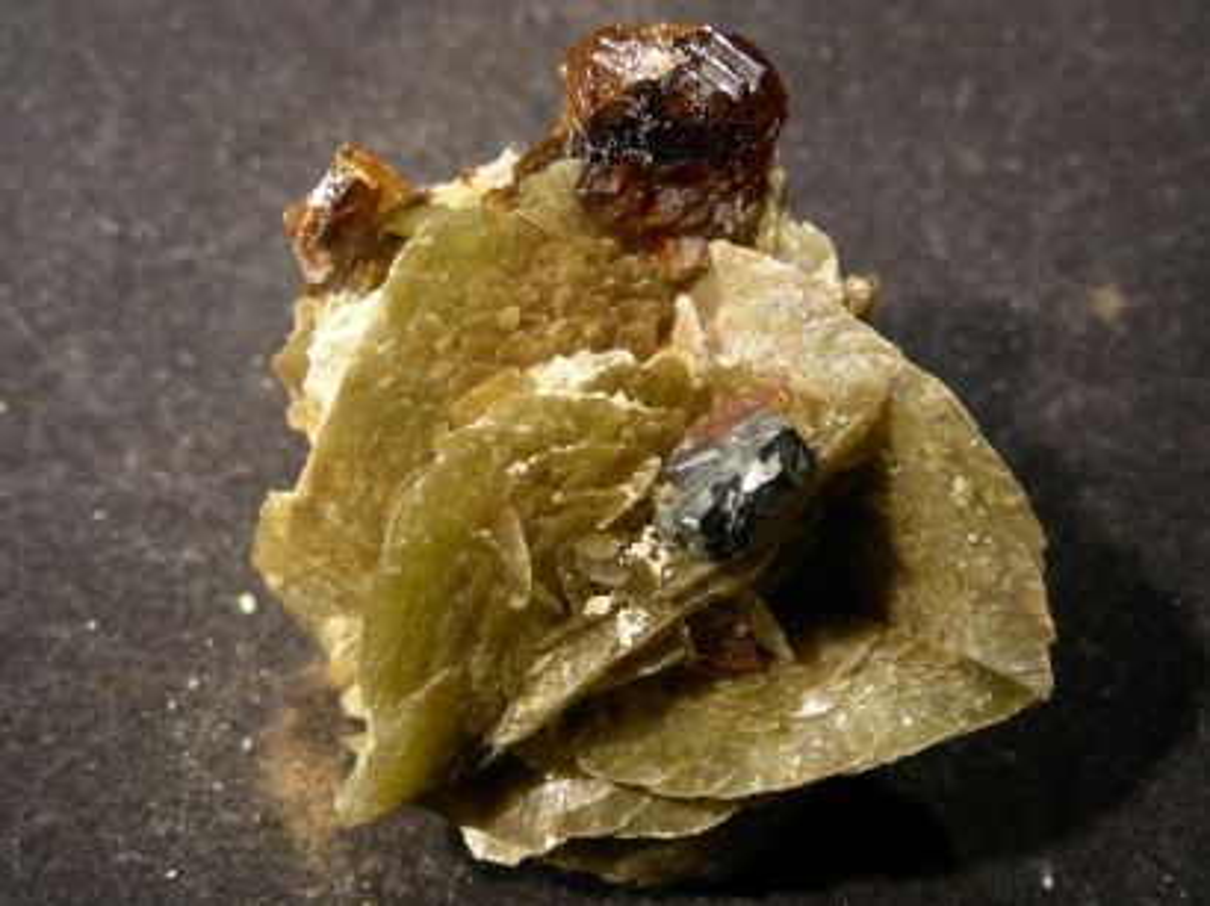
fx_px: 1852
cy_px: 453
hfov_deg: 36.2
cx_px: 605
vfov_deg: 27.5
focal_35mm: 53
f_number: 3.5
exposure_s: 1/8.8
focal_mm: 8.8
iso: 50
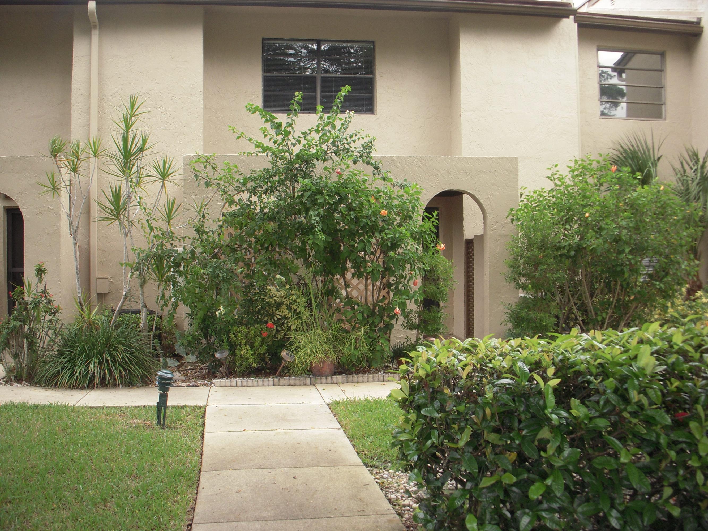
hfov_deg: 49.0
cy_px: 266
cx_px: 354
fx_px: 777
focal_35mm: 38
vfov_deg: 37.7
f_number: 3.3
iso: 100
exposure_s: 1/125
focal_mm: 6.3
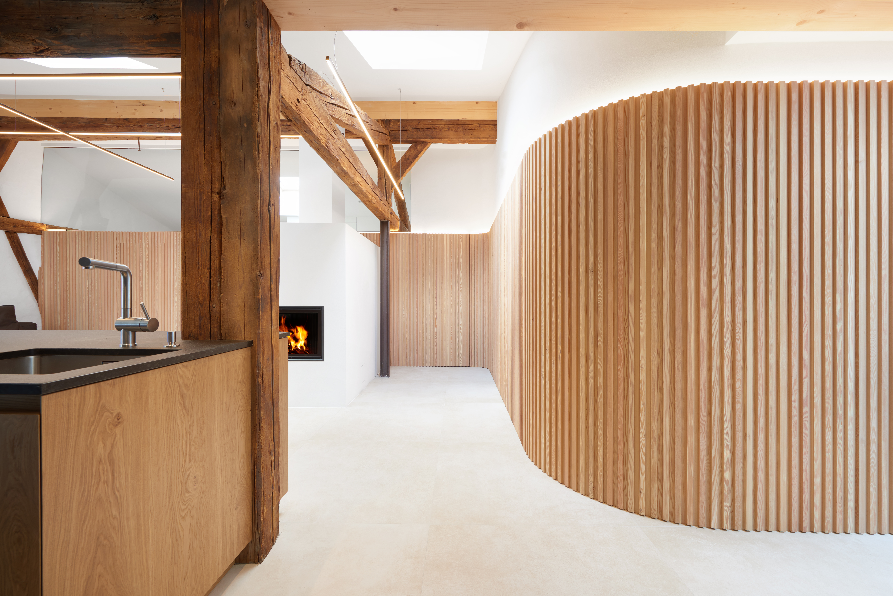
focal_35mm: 14
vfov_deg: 81.2
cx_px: 446
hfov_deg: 104.2
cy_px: 298
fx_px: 347
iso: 64
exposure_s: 1/8
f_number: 11
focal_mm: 14
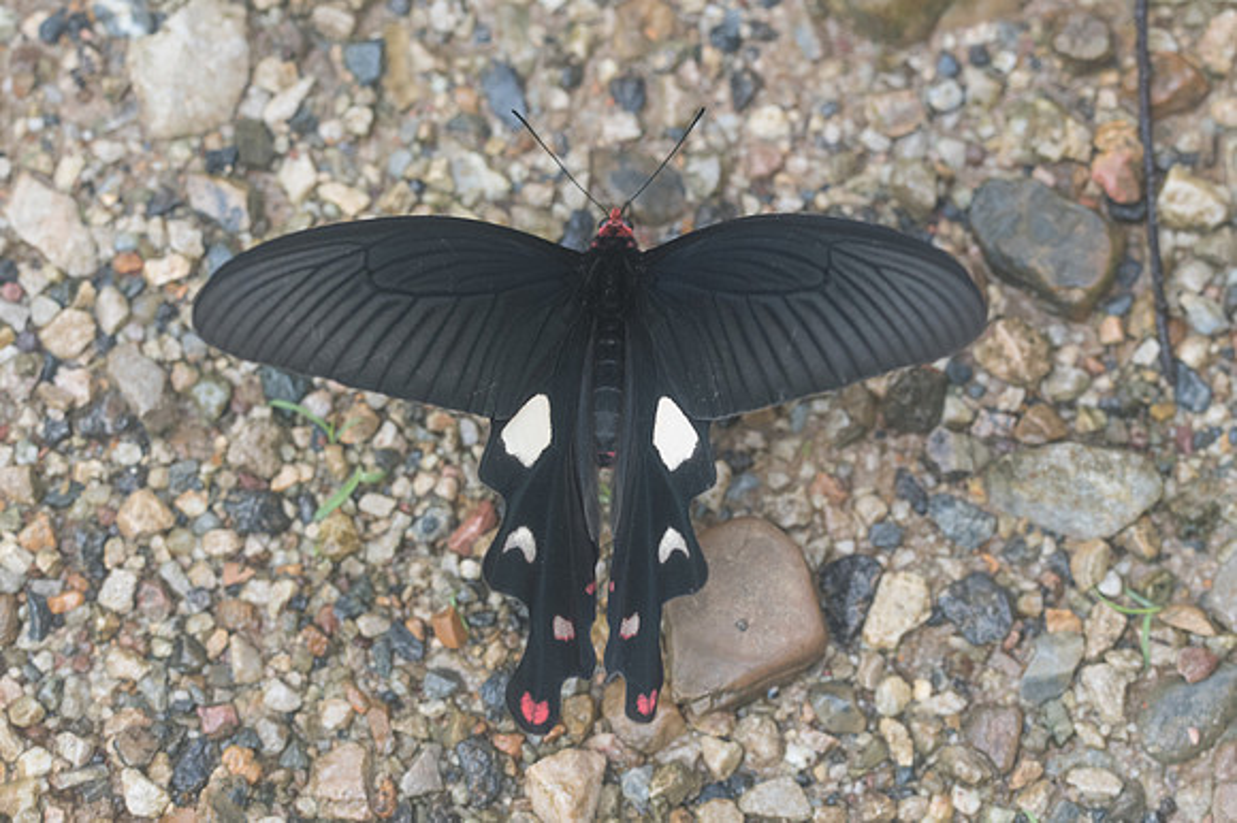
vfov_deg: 6.1
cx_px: 618
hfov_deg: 9.2
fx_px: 7727
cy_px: 412
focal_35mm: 225
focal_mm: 150
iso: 1000
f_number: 5
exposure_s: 1/320
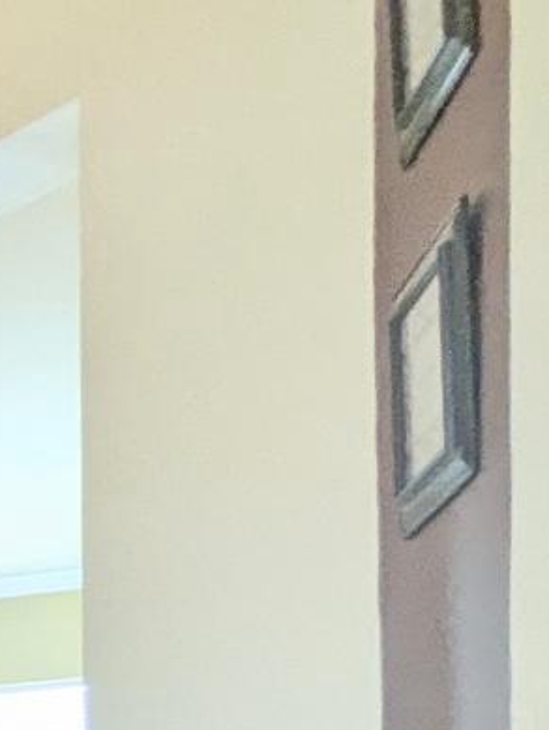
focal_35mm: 84
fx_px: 1774
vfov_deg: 20.2
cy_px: 1078
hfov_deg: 9.6
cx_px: -1362
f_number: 2.2
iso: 207
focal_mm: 2.35
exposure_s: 1/40
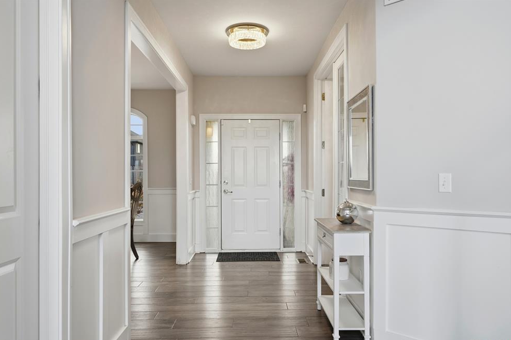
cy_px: 176
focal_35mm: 26
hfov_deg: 69.4
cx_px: 256
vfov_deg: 49.5
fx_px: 369
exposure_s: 1/320
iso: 250
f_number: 8
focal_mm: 25
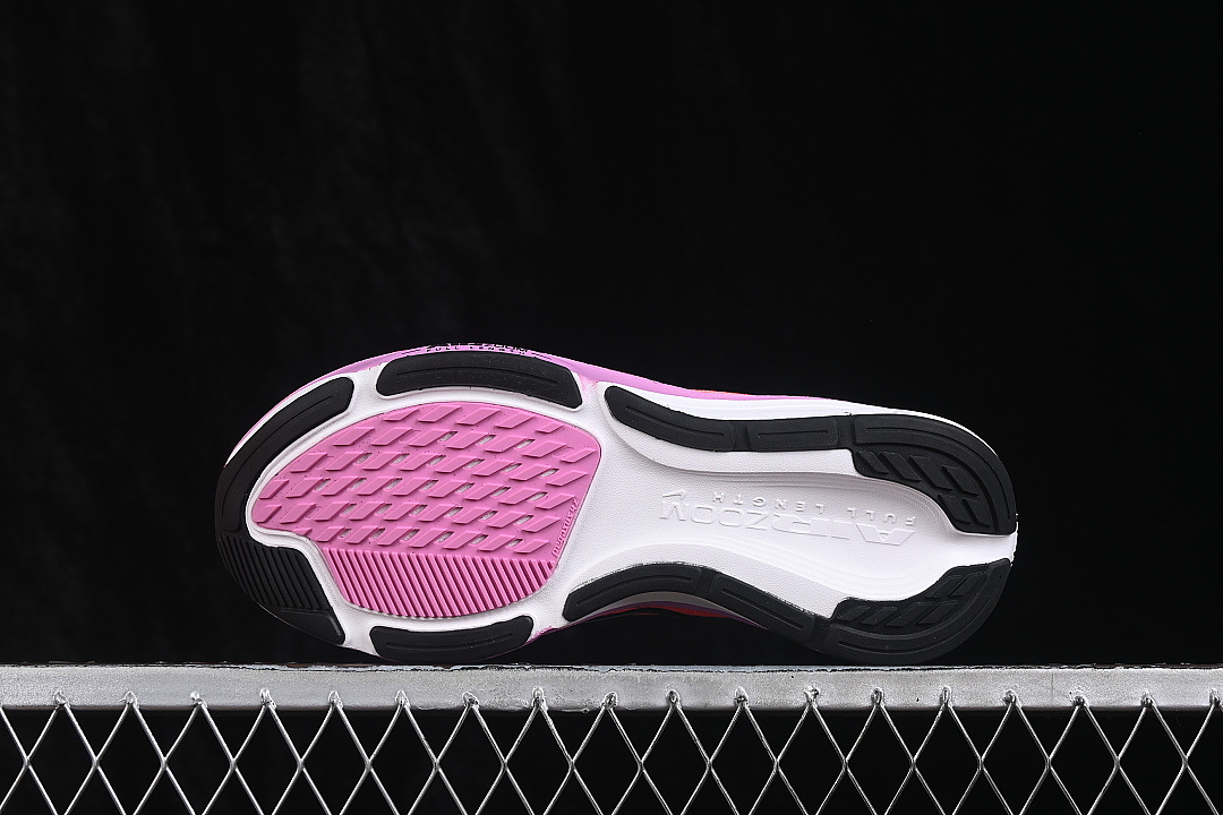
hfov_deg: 27.0
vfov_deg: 18.2
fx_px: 2548
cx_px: 612
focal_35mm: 75
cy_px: 408
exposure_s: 1/80
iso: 160
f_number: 8
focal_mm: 50
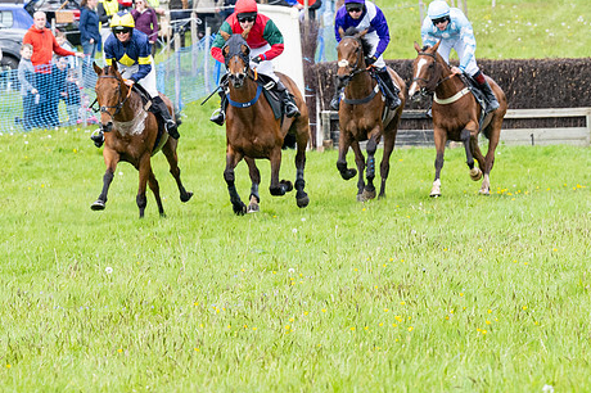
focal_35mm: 462
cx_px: 239
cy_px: 123
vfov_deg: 3.0
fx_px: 7579
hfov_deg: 4.5
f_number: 6.3
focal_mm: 145
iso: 400
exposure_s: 1/640
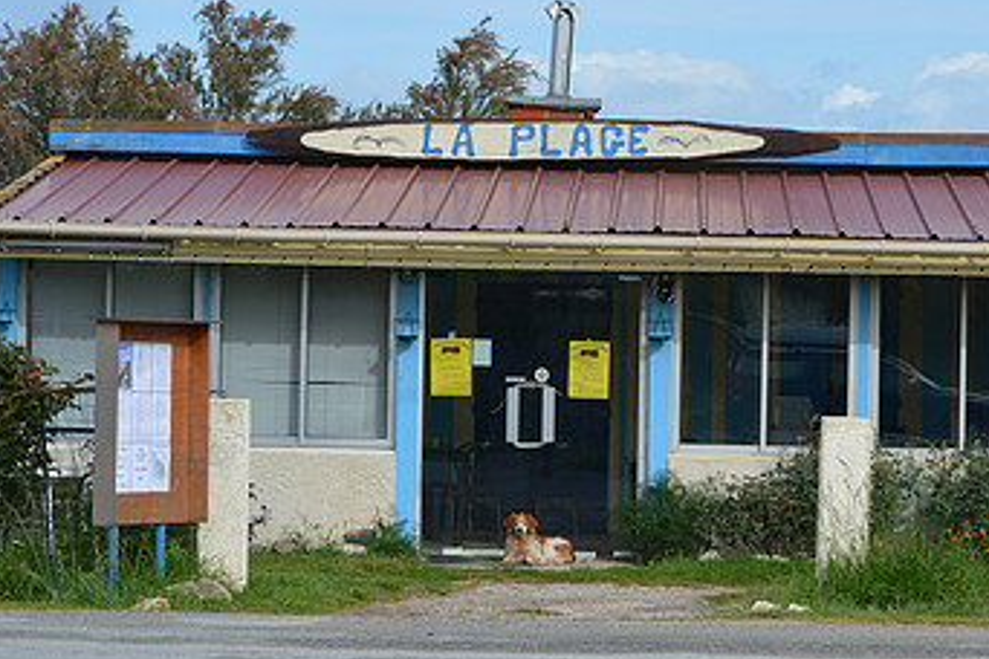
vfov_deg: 9.8
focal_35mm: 140
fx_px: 3842
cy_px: 147
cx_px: 743
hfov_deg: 14.6
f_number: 8
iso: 100
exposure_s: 1/250
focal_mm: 55
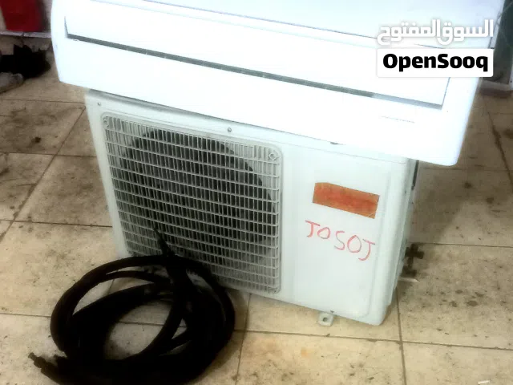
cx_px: 256
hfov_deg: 69.4
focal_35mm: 25
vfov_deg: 54.9
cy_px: 192
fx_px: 370
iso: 640
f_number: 1.8
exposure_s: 1/25
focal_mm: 4.65
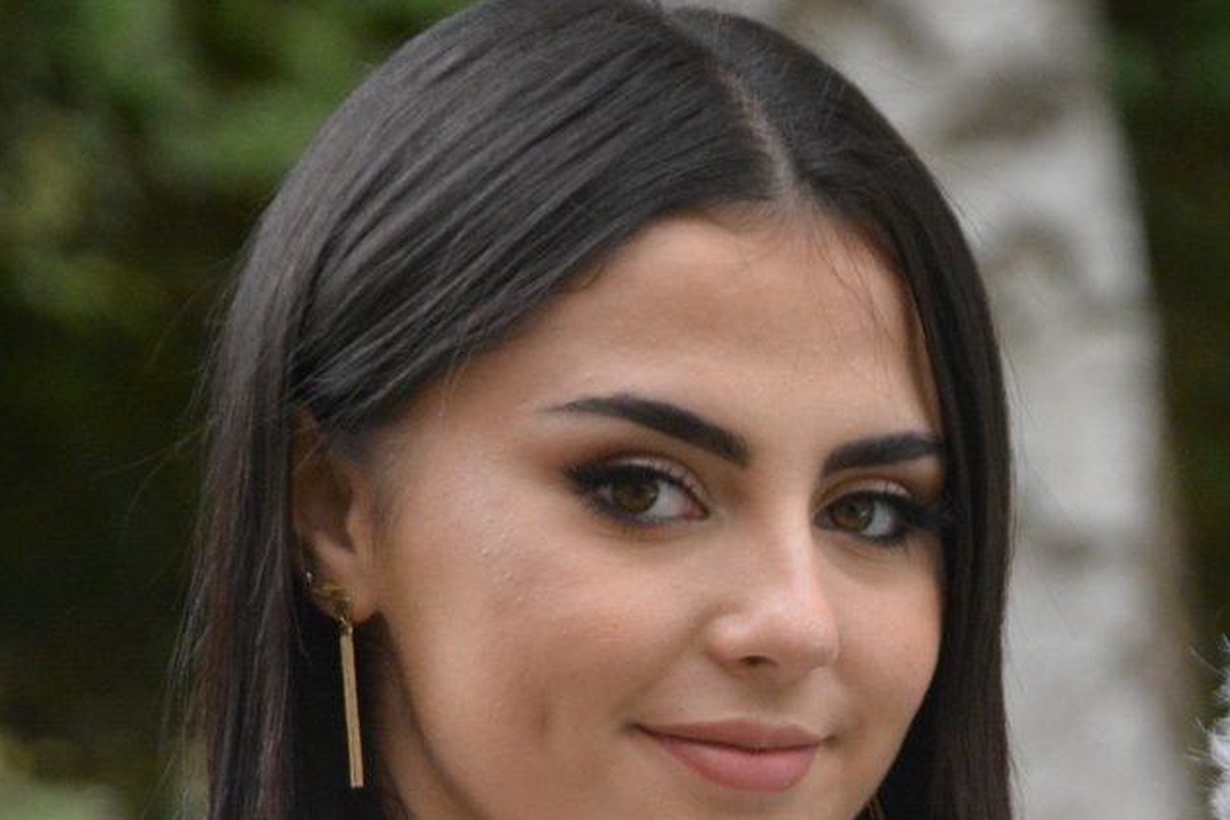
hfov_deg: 4.7
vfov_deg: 3.1
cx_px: 952
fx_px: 15033
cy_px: 747
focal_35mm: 440
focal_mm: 145
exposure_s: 1/500
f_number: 5.6
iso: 2800
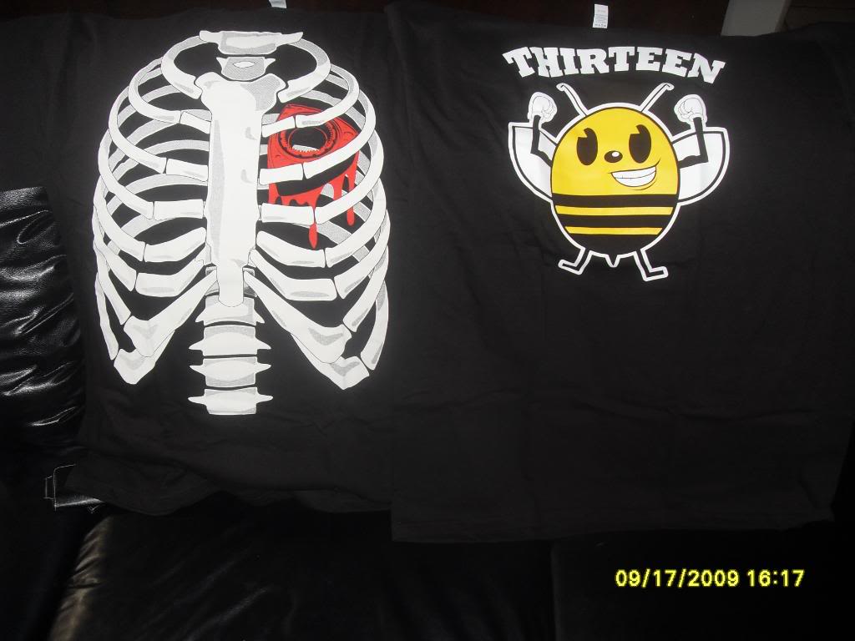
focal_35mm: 34
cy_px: 320
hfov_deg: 54.0
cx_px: 428
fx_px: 840
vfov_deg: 41.8
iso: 100
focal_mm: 6.3
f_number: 2.8
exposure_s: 1/45
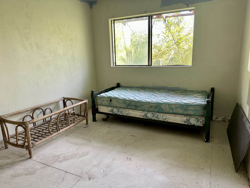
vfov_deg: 56.8
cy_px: 94
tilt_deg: -11.6
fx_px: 173
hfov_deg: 71.6
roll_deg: +1.4
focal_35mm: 24
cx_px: 125
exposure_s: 1/121
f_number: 1.78
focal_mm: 6.86
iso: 125
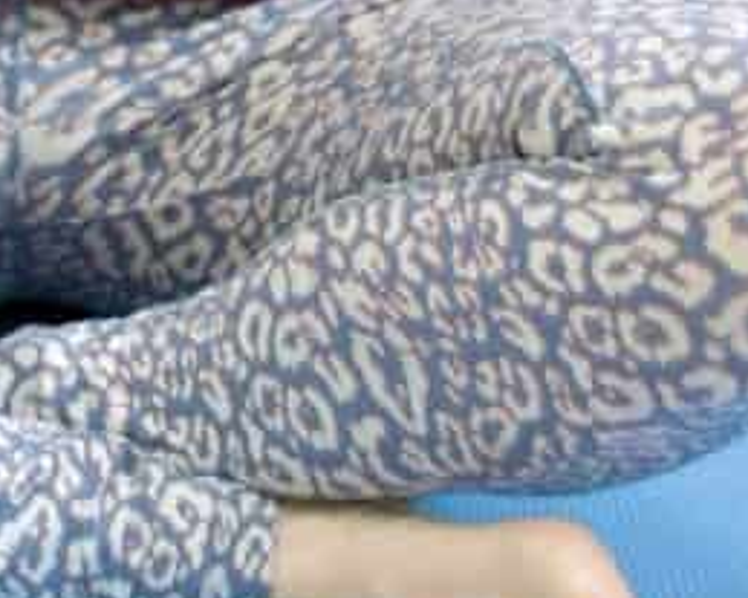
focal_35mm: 293
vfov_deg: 5.1
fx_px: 6484
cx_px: 25
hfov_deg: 6.6
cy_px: -1043
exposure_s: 1/160
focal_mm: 50
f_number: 2.2
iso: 200
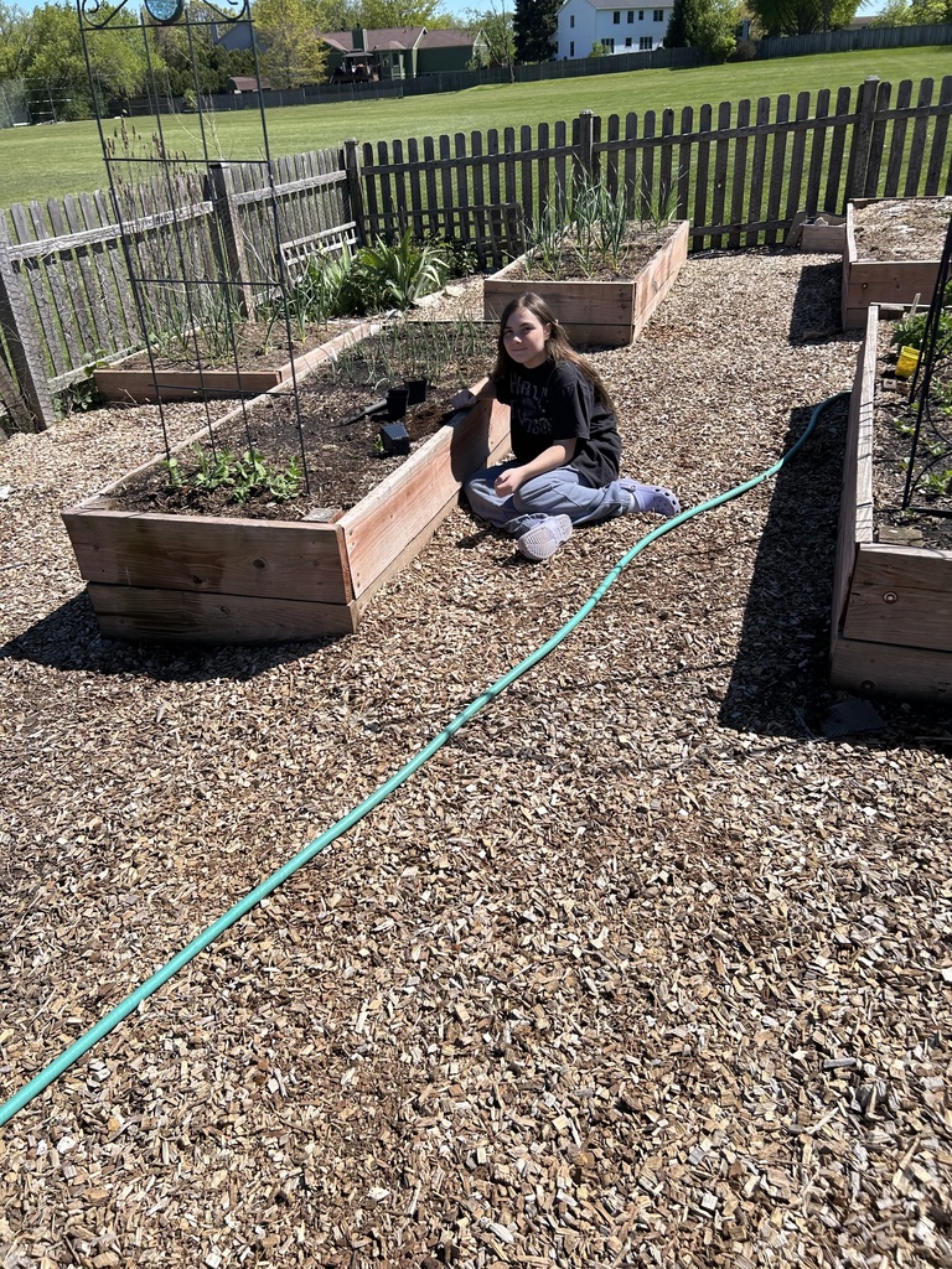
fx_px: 953
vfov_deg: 67.3
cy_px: 634
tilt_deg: -32.4
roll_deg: +5.4
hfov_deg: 53.1
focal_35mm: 26
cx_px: 476
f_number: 1.5
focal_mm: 5.7
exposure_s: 1/3968
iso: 50
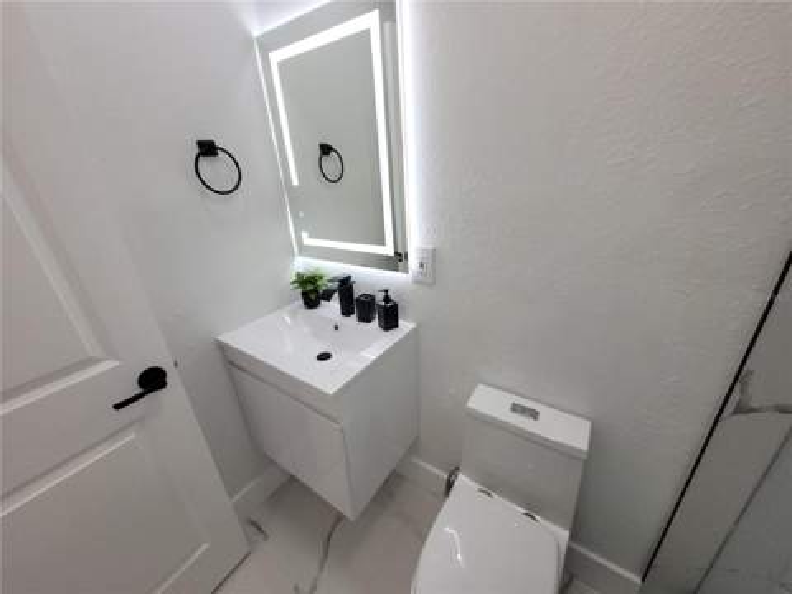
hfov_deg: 106.2
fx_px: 297
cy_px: 297
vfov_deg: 89.9
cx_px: 396
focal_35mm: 13
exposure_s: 1/120
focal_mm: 1.74
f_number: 2.2
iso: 64
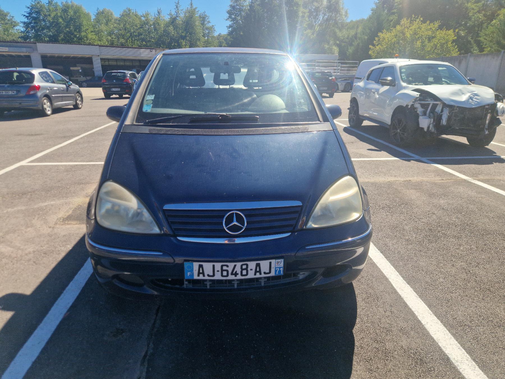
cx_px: 252
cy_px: 190
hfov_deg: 73.9
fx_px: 336
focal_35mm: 23
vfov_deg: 58.9
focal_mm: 5.4
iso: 50
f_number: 1.8
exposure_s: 1/1250
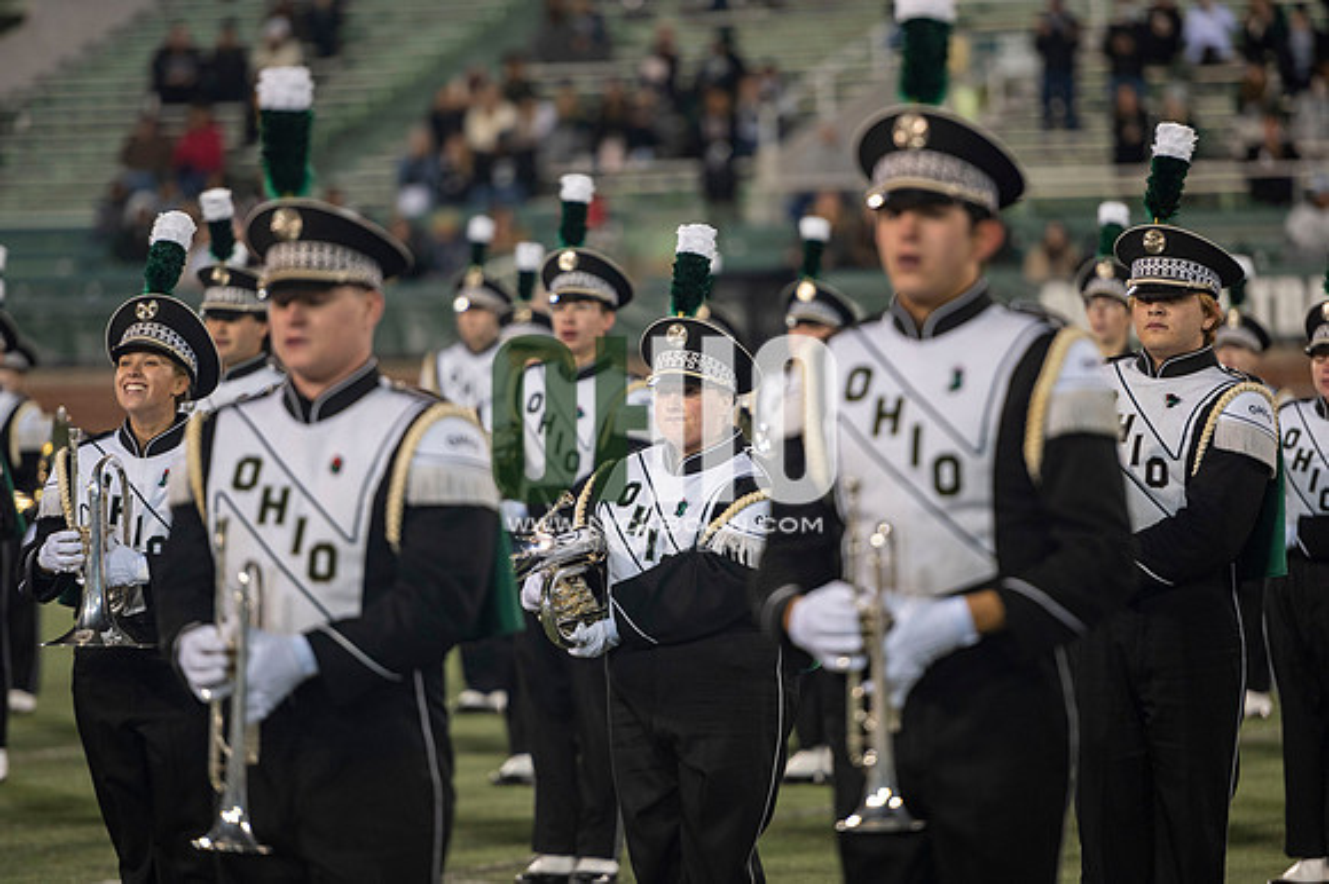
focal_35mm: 200
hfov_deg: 10.3
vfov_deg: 6.9
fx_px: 7379
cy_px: 442
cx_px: 664
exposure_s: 1/500
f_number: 2.8
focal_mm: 200
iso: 1000
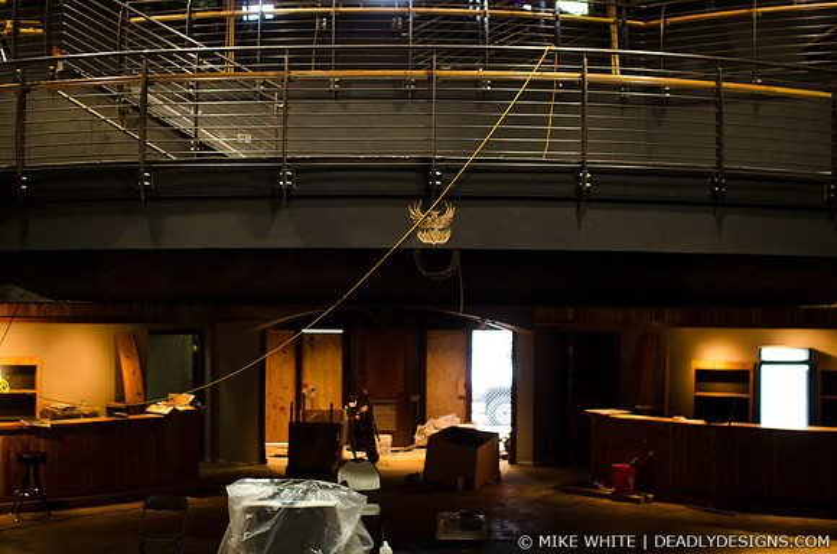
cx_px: 418
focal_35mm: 45
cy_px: 277
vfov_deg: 29.7
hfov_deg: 43.7
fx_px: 1044
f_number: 2.2
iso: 1000
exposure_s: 1/160
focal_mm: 30
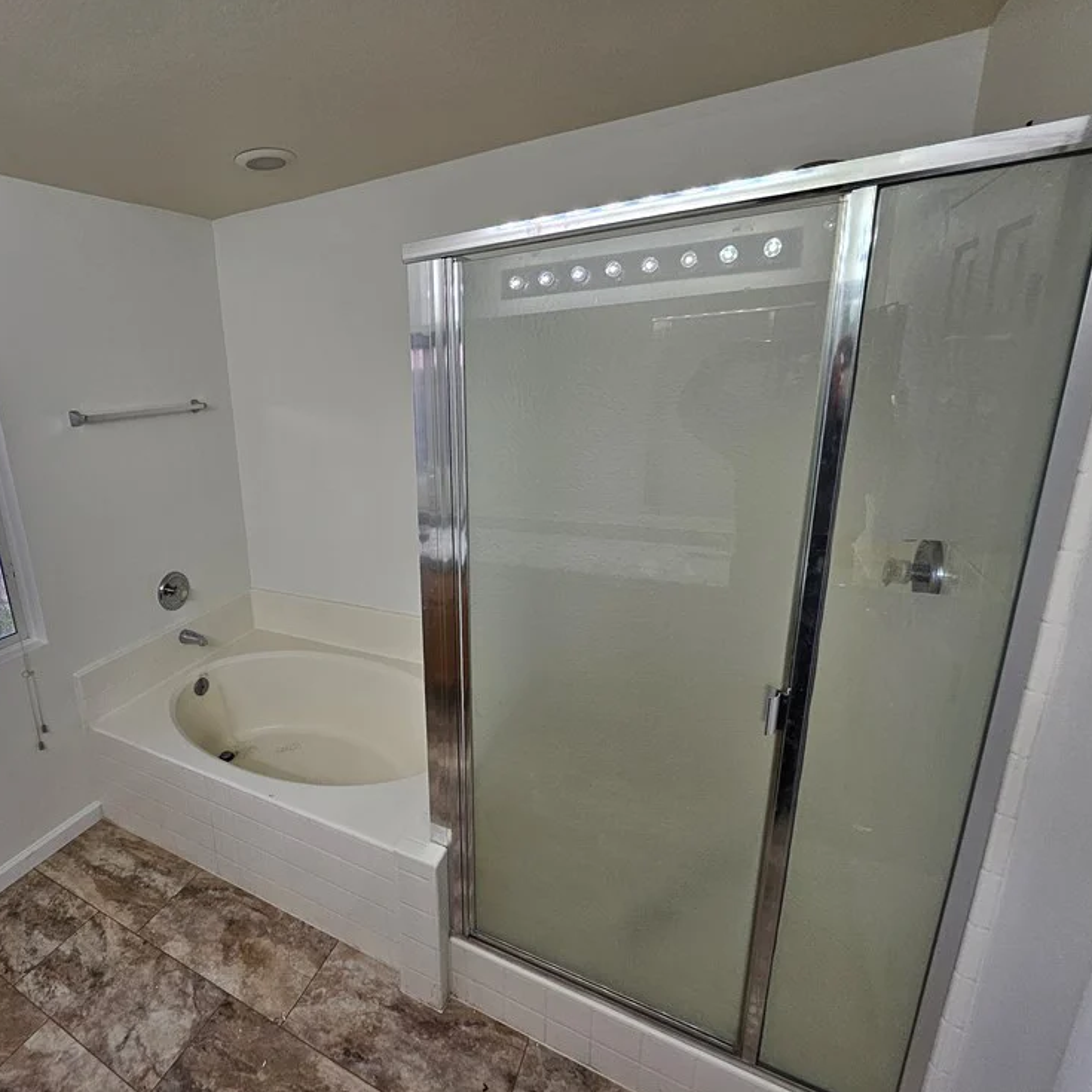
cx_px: 352
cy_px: 539
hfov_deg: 84.0
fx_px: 571
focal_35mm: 16
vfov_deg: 87.4
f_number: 2.2
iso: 50
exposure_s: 1/120
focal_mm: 1.7
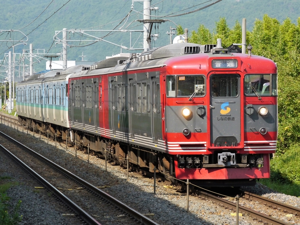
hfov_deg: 9.6
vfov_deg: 7.2
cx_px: 150
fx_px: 1786
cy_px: 112
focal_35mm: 206
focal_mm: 103
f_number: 9
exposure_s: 1/1000
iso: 800
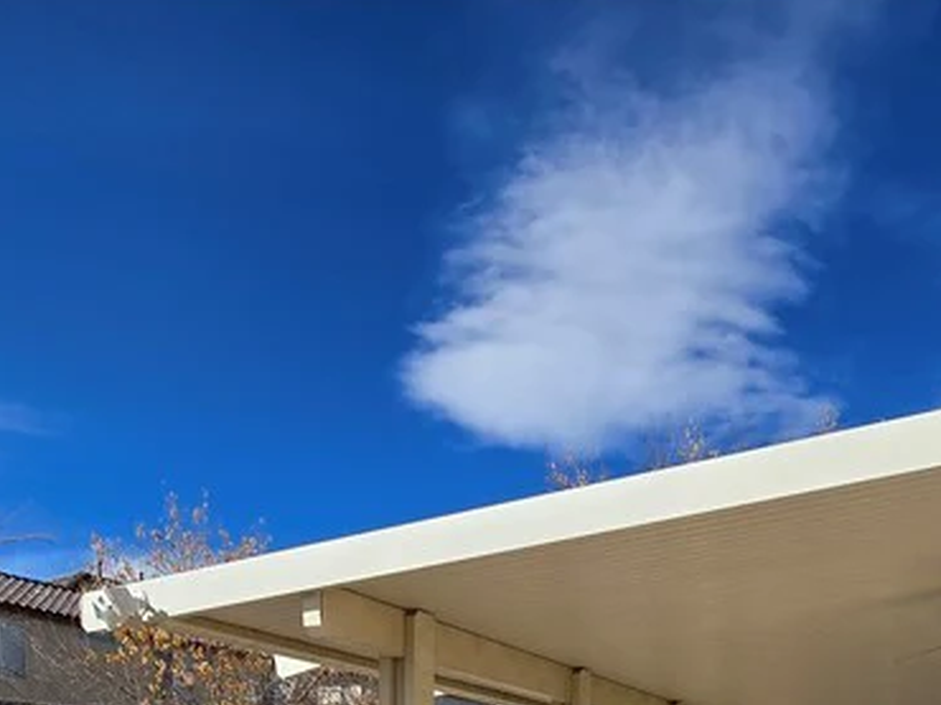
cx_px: 626
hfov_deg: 50.5
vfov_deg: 30.0
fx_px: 978
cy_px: 952
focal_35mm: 36
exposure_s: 1/3758
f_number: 2.2
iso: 50
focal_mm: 2.2
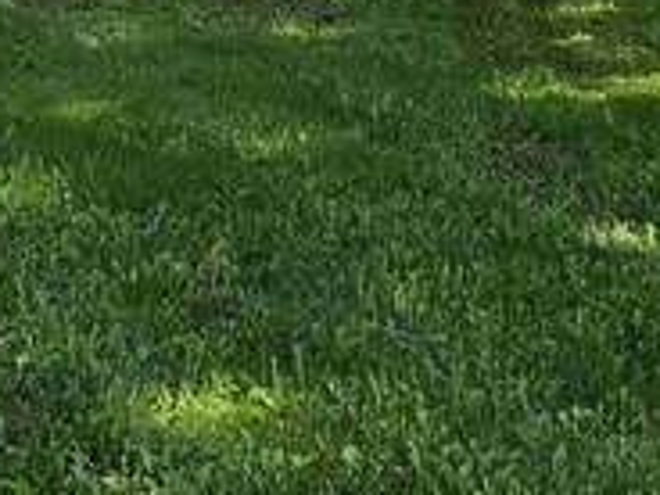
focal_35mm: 160
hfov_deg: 11.8
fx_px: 3051
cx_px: -334
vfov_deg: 9.1
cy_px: -222
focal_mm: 6.3
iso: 10
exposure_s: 1/340
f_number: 1.7
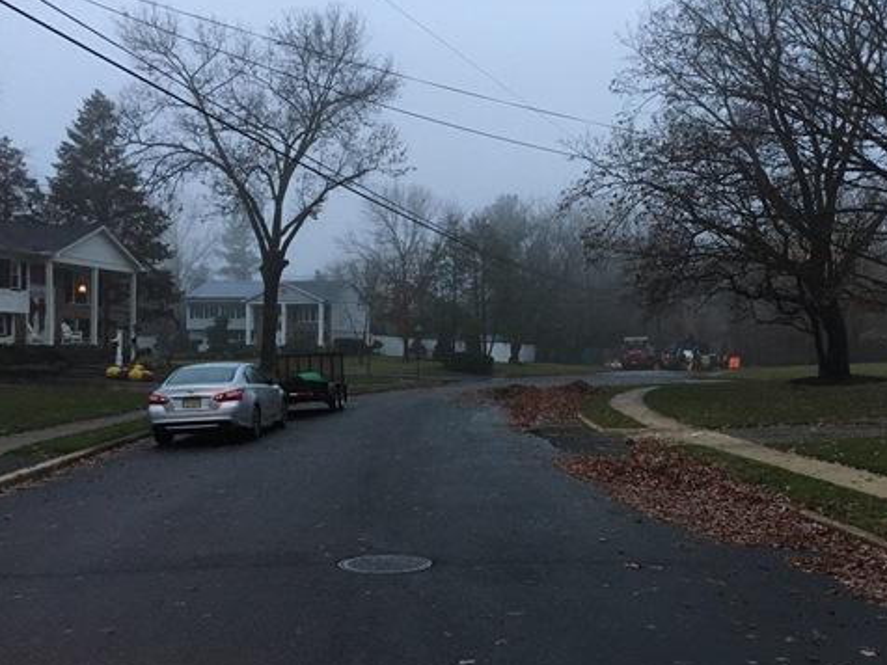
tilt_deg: -0.1
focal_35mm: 39
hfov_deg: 47.6
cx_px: 522
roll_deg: +0.7
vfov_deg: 36.8
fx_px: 999
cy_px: 348
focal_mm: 4.15
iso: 160
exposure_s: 1/30
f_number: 2.2
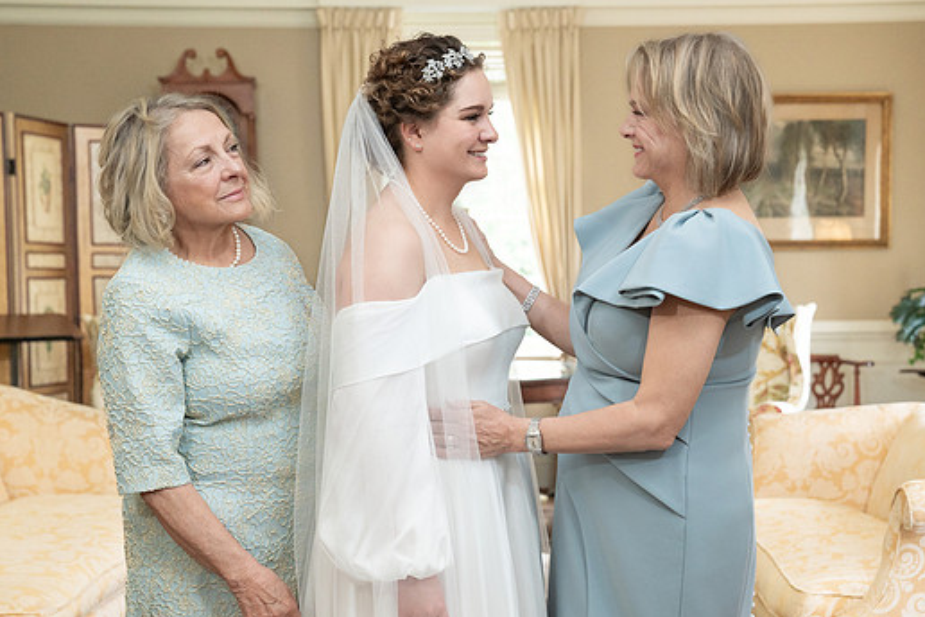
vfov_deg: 25.1
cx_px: 462
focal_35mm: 54
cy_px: 313
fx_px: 1387
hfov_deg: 36.9
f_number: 4
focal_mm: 48
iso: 1600
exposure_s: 1/250
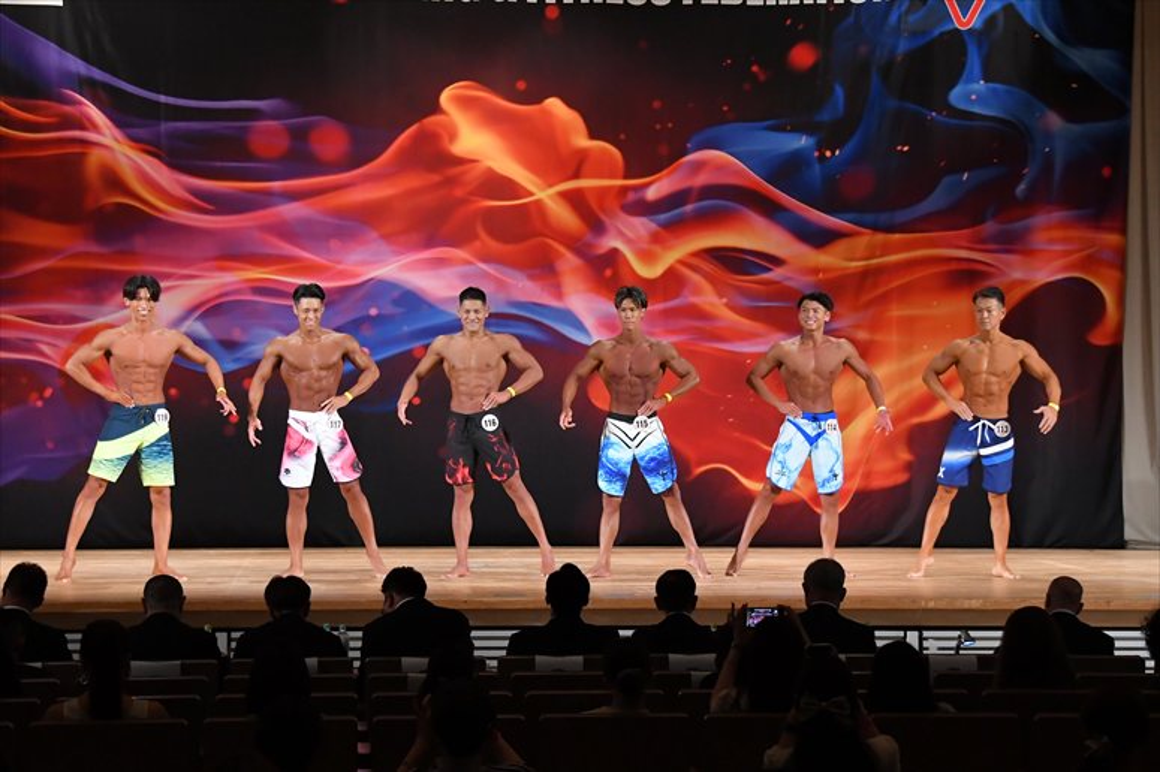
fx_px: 3124
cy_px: 386
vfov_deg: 14.1
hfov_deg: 21.0
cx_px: 580
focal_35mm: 97
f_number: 5.6
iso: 4000
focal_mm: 65
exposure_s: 1/400
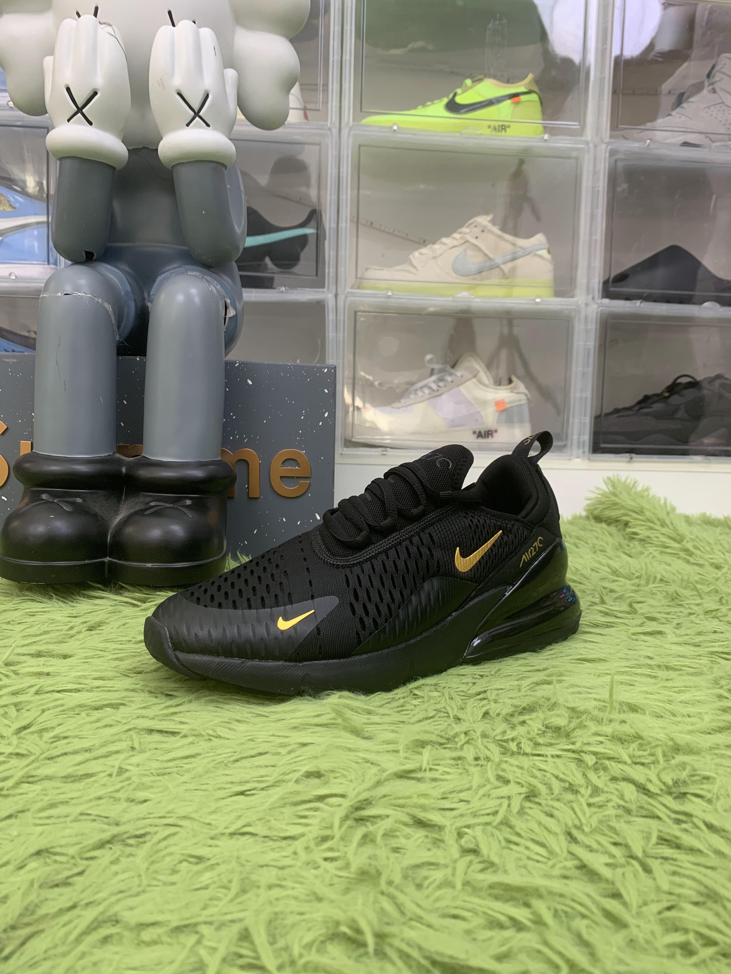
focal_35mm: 26
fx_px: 732
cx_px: 366
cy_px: 487
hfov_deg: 53.1
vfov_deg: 67.3
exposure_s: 1/78
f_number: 1.8
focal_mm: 4.25
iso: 100
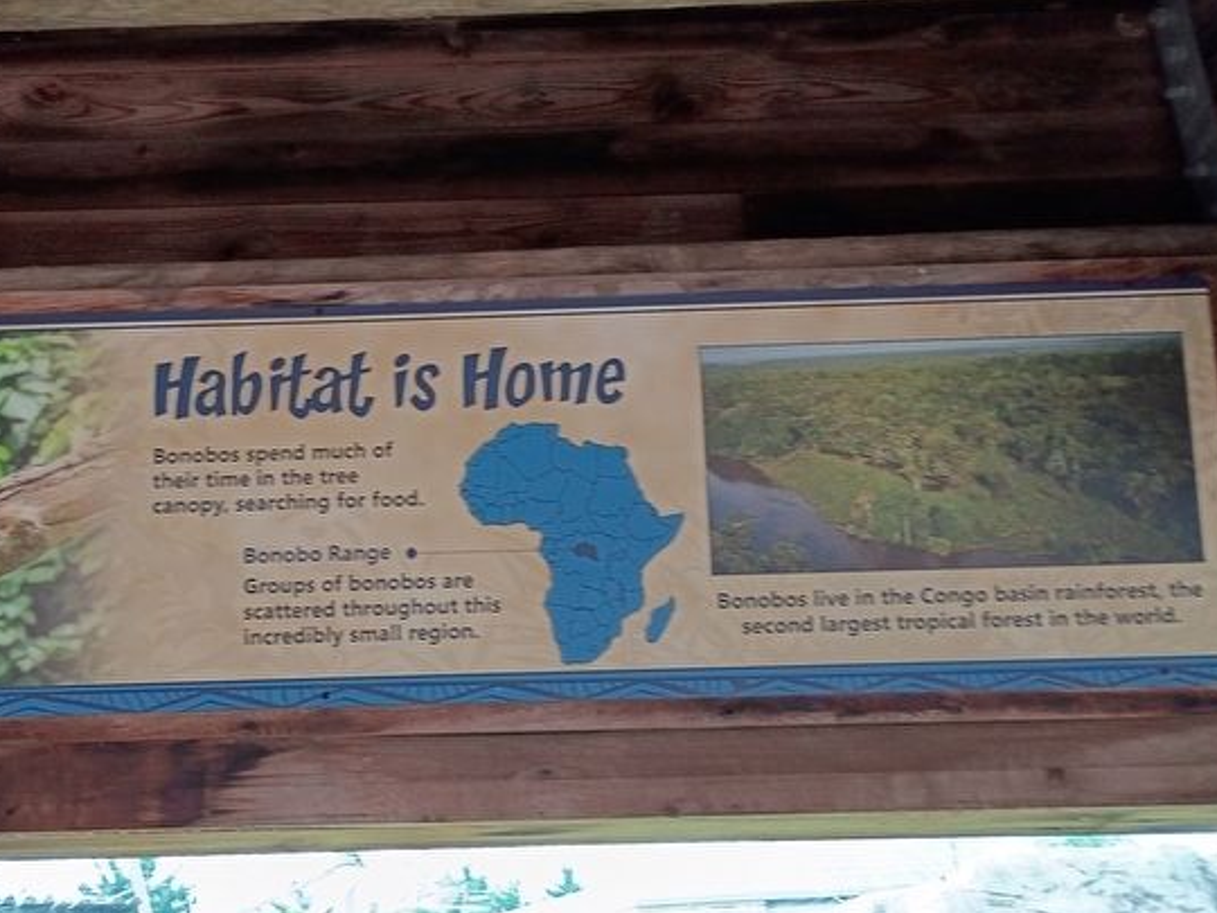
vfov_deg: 33.5
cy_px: 528
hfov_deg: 43.1
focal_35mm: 43
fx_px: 1512
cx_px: 381
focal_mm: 4.27
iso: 166
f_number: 1.8
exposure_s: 1/60
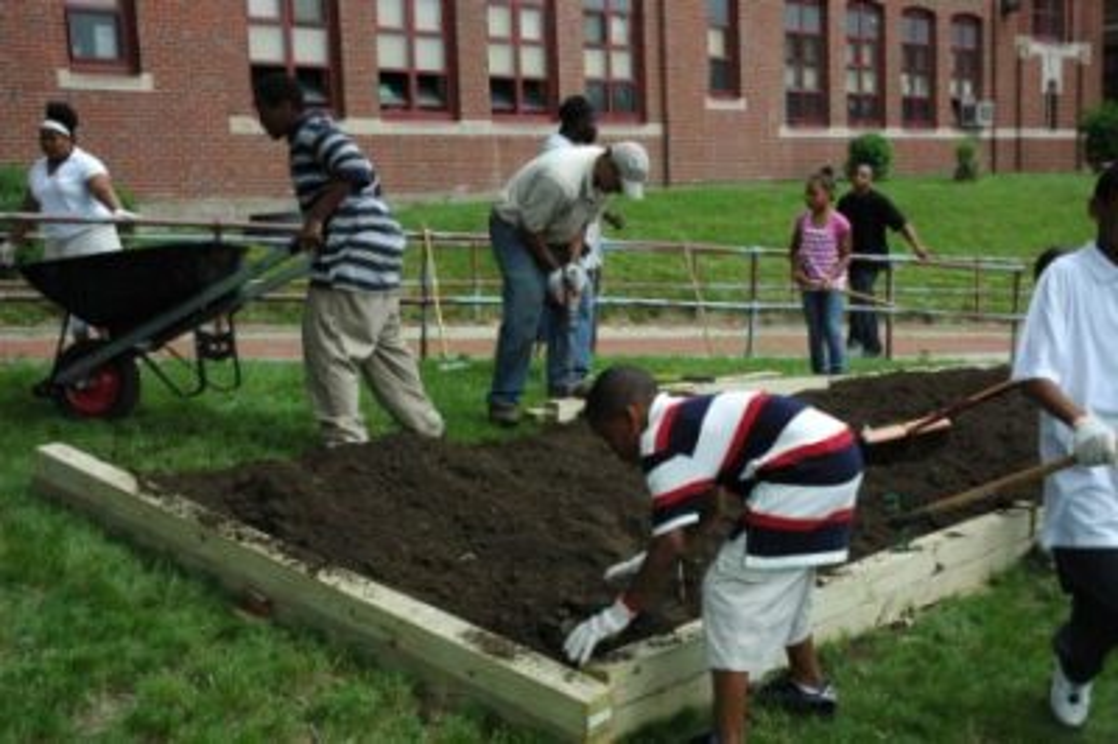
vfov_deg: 30.8
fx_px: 1350
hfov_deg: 45.0
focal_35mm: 44
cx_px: 559
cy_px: 372
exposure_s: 1/1000
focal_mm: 29
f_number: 8
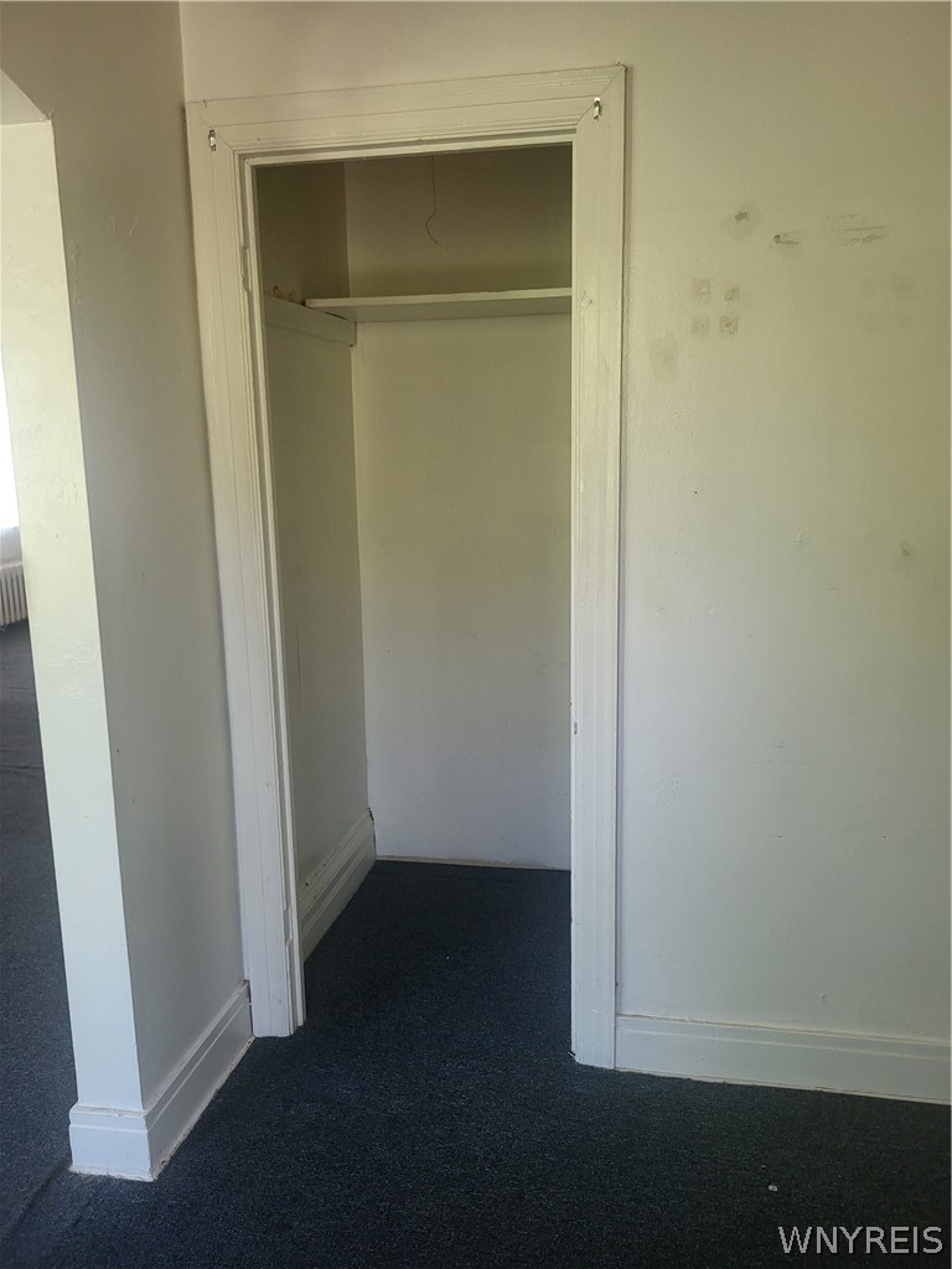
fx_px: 953
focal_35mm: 26
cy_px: 634
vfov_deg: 67.3
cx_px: 476
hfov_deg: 53.1
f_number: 1.8
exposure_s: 1/60
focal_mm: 5.4
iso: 200
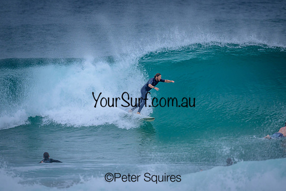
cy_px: 96
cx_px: 143
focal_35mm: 800
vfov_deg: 1.7
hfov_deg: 2.6
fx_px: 6357
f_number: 6.3
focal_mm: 800
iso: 1400
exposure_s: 1/2000
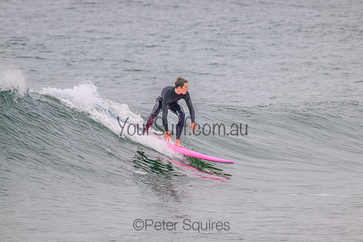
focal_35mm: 800
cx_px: 182
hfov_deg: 2.6
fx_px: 8068
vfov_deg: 1.7
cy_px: 121
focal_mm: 800
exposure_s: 1/1600
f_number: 11
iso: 2000
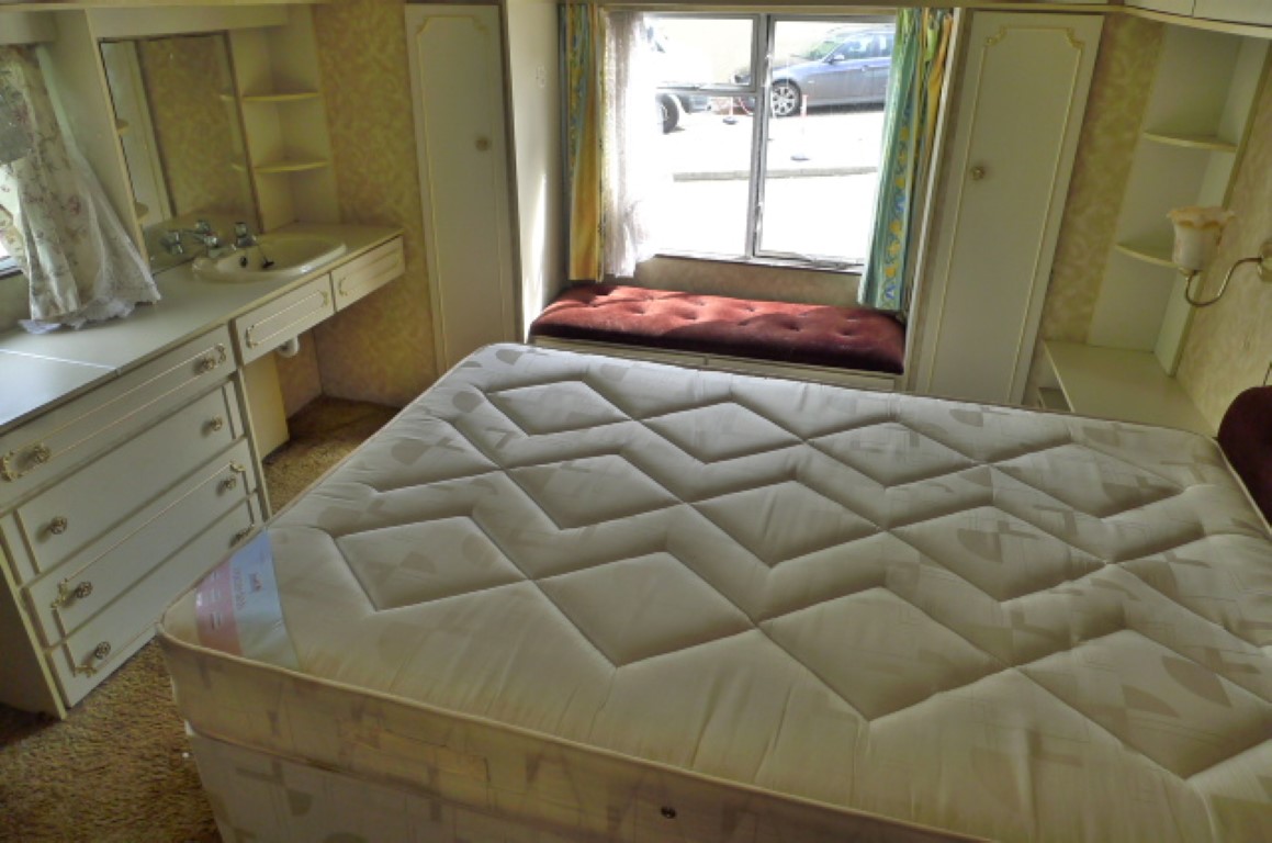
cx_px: 636
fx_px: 846
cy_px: 422
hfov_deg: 73.8
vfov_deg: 52.9
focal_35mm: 24
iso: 400
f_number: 2.8
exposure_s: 1/125
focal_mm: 5.1
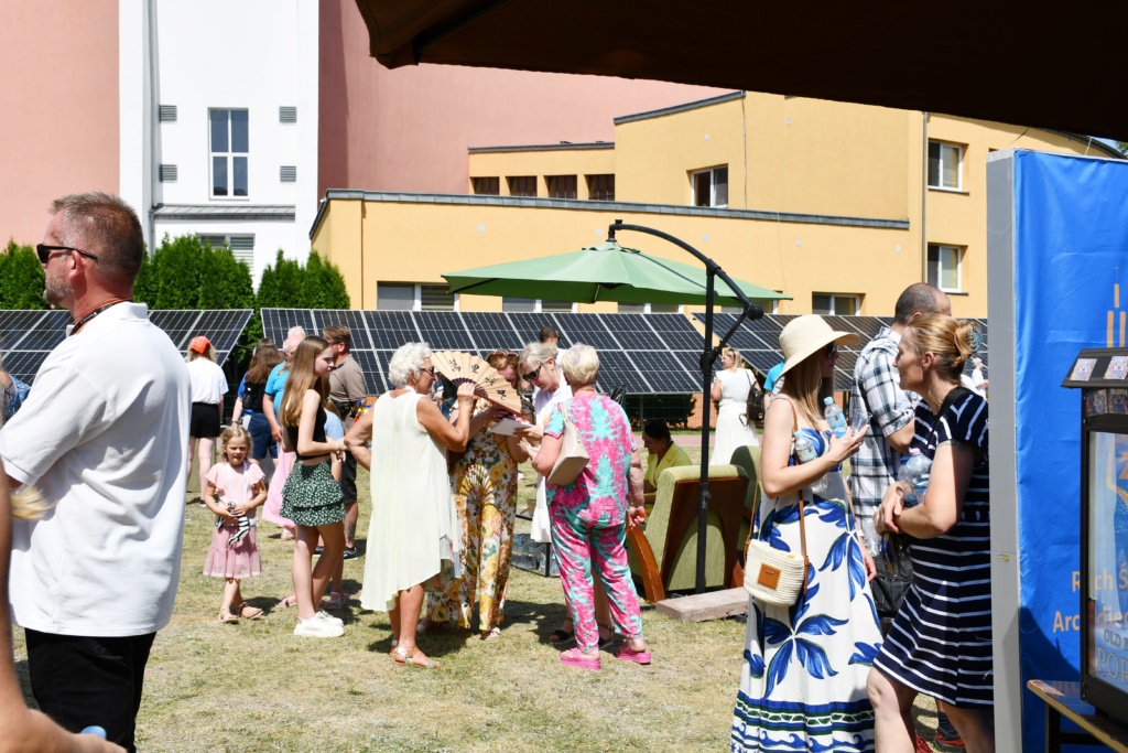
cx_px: 564
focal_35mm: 40
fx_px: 1253
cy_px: 376
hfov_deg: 48.5
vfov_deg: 33.4
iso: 100
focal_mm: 27
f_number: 9
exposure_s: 1/320
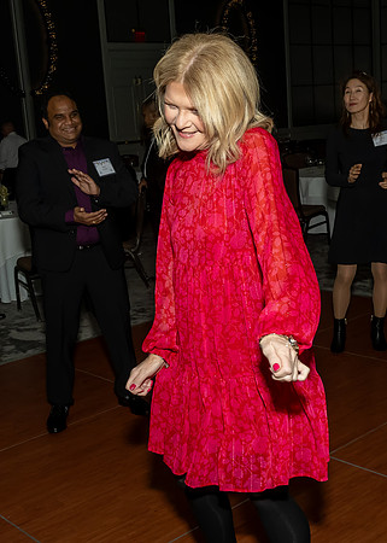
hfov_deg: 30.1
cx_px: 204
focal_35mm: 47
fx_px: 721
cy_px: 274
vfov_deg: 41.3
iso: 1000
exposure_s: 1/250
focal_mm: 17
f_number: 8
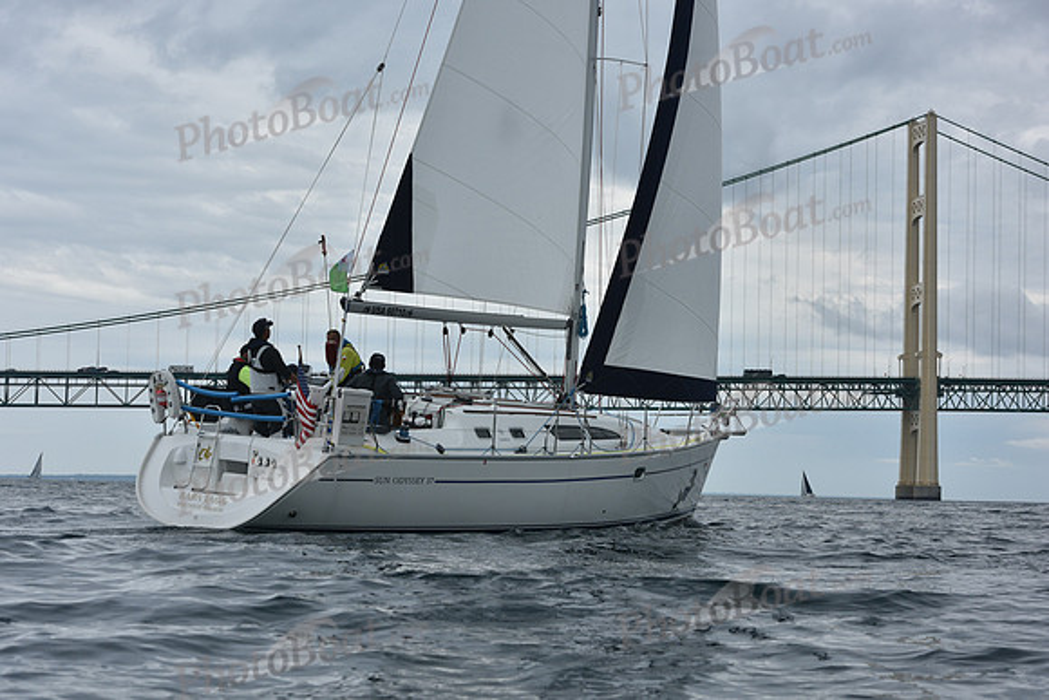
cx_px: 524
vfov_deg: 19.5
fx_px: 2040
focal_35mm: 70
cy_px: 350
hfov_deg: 28.8
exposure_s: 1/800
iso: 250
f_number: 9
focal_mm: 70
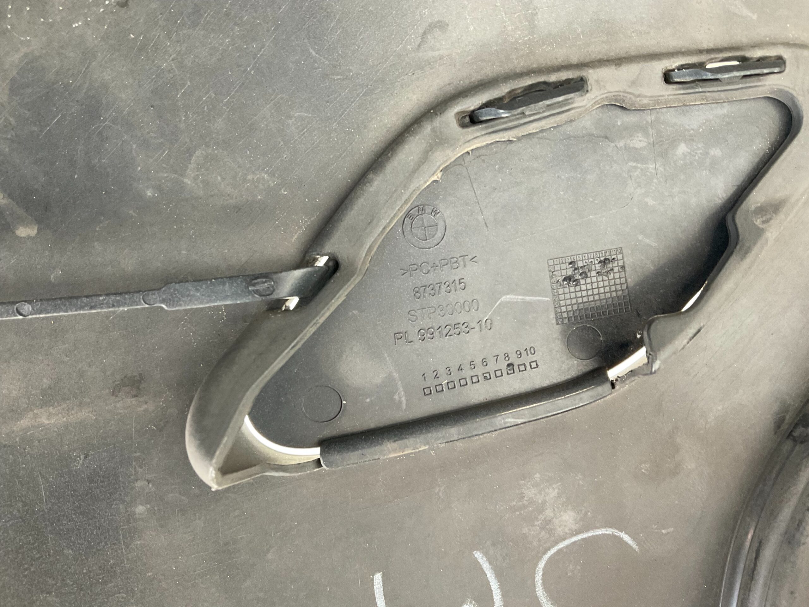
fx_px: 678
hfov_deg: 61.7
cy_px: 304
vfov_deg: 48.2
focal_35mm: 29
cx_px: 404
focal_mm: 3
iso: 125
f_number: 1.8
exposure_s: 1/50
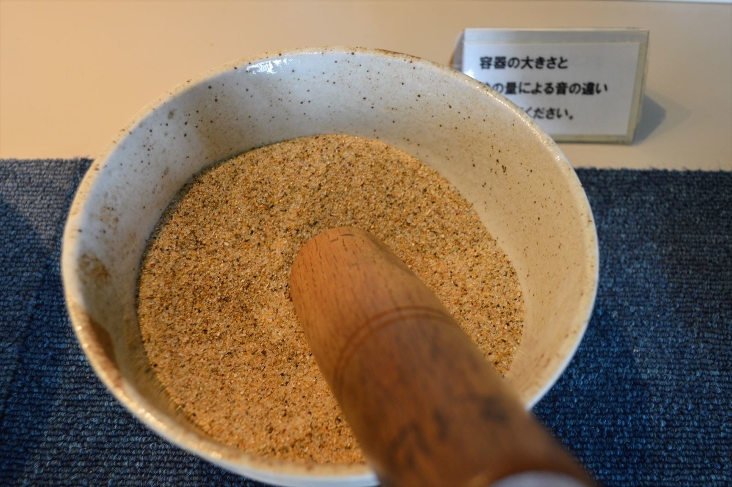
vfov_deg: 36.8
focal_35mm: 36
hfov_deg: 53.2
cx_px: 366
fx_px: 731
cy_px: 244
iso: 500
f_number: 4
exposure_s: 1/40
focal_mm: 24
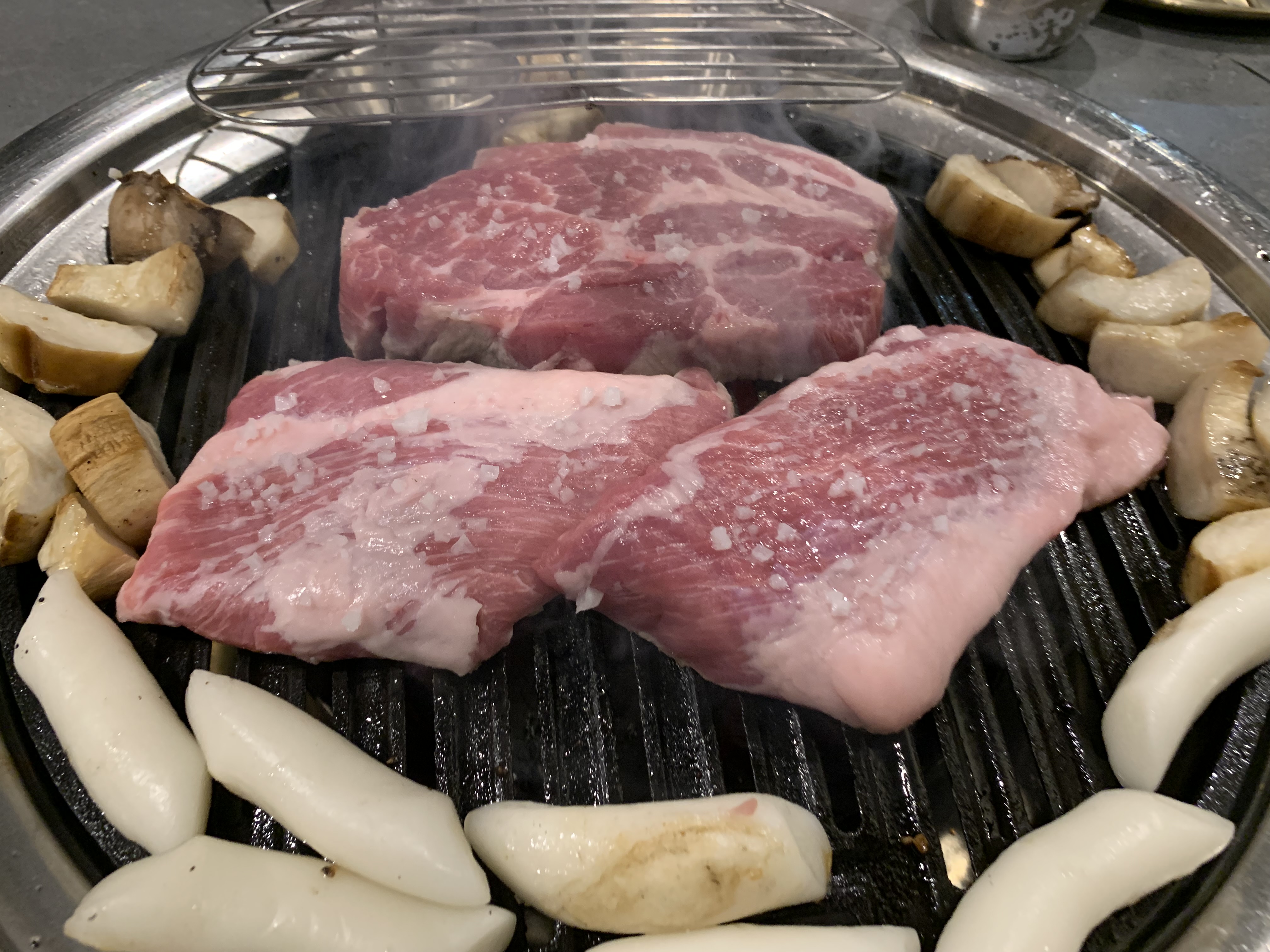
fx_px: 954
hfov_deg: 67.3
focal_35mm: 26
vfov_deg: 53.1
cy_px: 476
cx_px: 635
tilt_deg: -50.9
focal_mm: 4.25
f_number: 1.8
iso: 200
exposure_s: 1/60
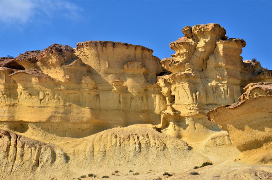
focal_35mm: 60
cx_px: 136
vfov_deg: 22.5
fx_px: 452
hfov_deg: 33.5
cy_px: 90
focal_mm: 40
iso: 640
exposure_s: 1/800
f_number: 13
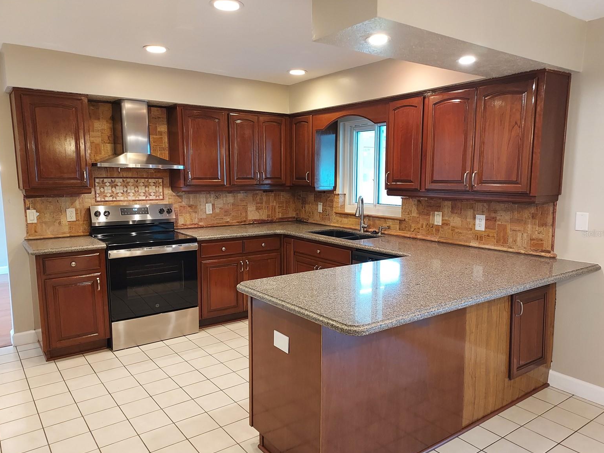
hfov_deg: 69.4
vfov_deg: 54.9
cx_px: 305
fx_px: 436
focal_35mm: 25
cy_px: 233
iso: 400
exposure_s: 1/60
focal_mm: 4.6
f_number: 1.8
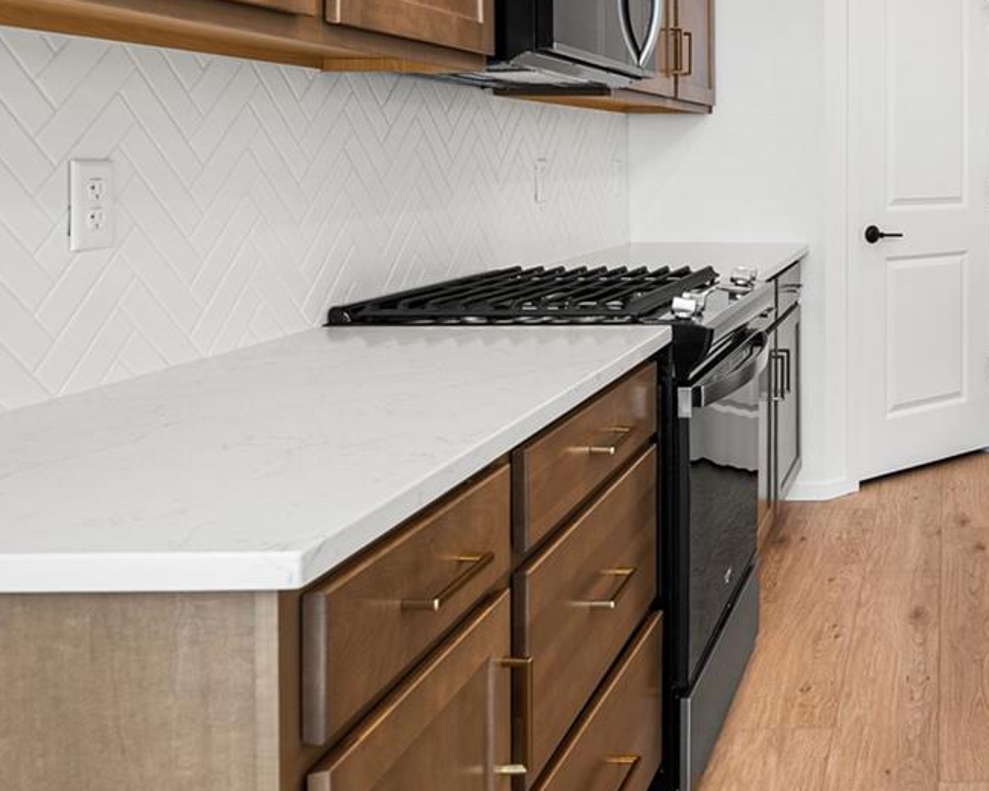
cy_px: 146
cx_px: 984
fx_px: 1117
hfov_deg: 41.6
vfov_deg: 37.5
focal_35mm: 38
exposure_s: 1/6
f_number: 8
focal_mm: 16.5
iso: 200
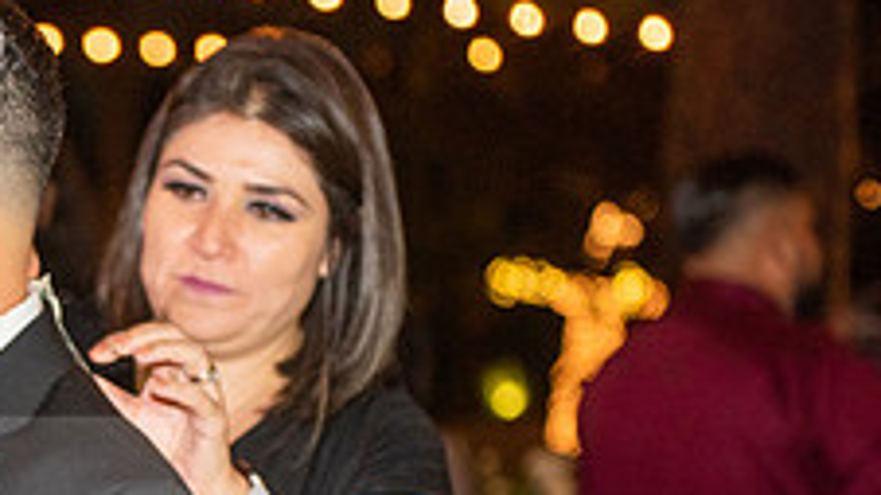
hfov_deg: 11.3
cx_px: -109
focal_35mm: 188
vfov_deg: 6.4
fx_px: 4391
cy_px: 509
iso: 1250
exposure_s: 1/125
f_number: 2.8
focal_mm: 70
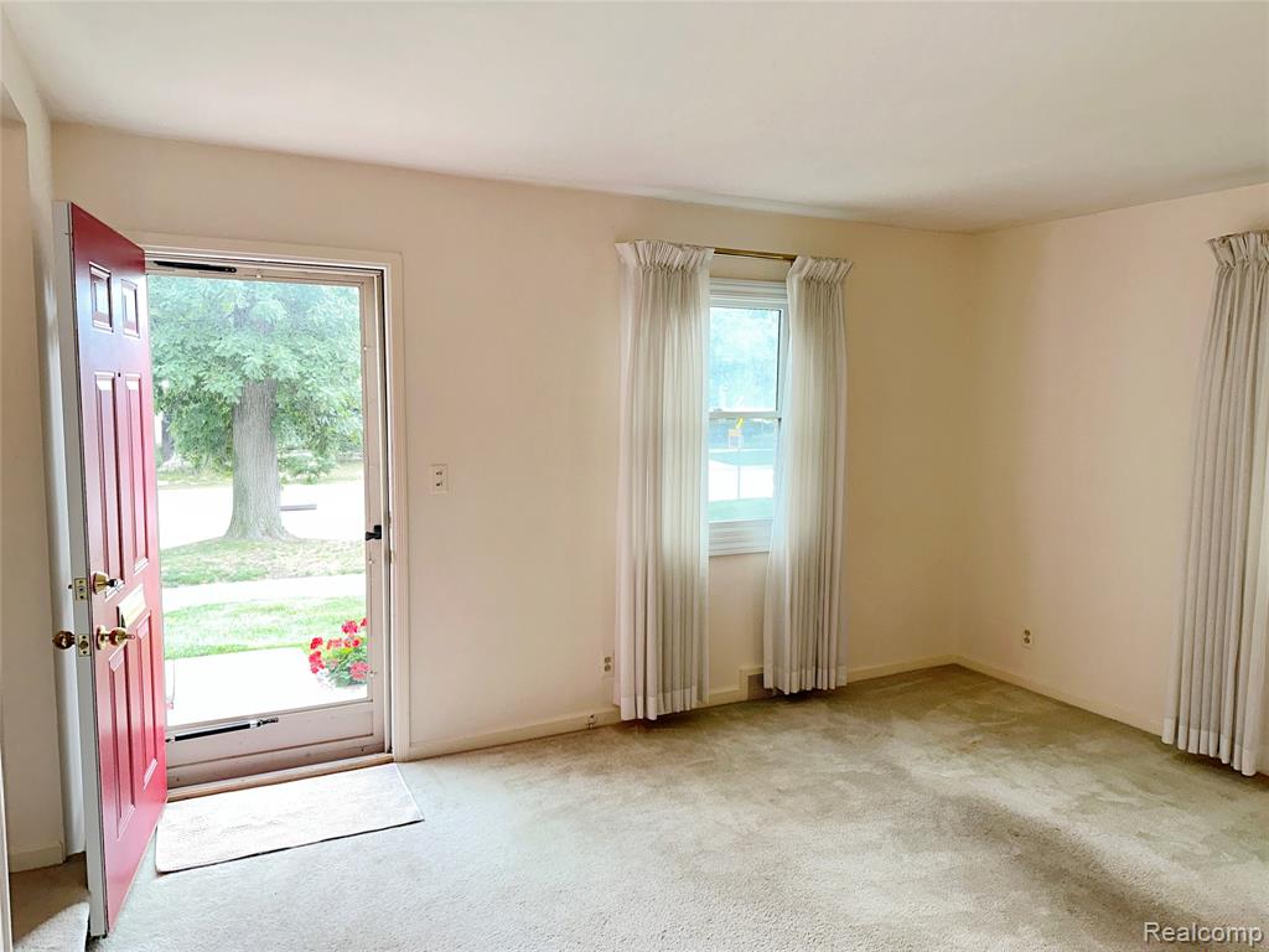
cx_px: 634
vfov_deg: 56.8
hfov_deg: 71.6
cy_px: 476
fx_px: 880
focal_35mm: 24
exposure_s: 1/121
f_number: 1.78
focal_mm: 6.86
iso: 80
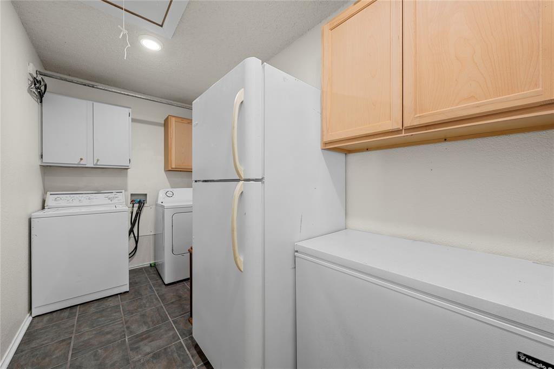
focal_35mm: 14
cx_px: 277
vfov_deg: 81.2
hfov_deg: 104.3
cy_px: 184
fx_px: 215
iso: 250
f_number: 9
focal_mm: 14
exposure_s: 1.6
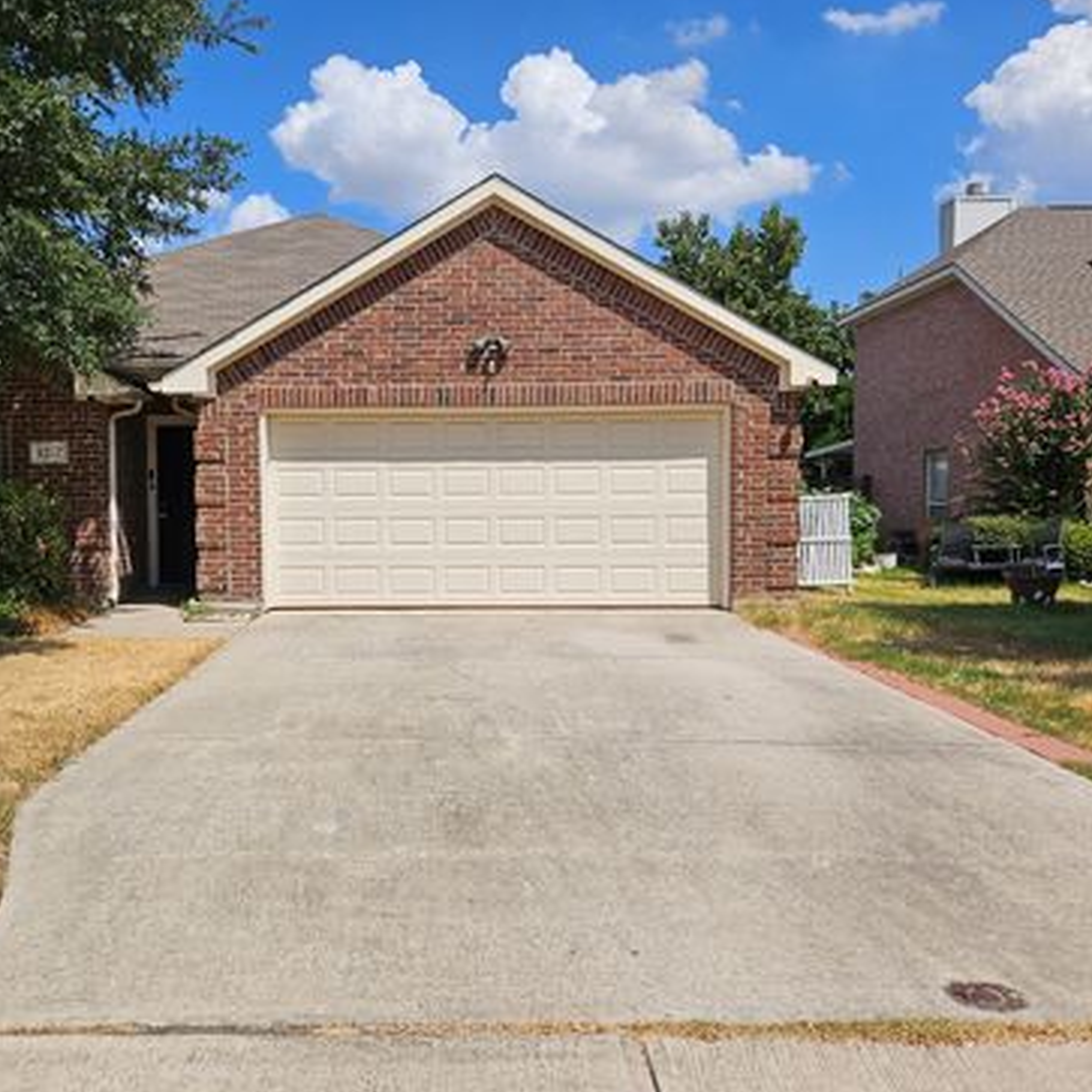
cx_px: 406
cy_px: 552
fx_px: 999
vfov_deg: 57.3
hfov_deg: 56.6
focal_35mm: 28
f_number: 1.8
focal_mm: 5.4
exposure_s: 1/3637
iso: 25
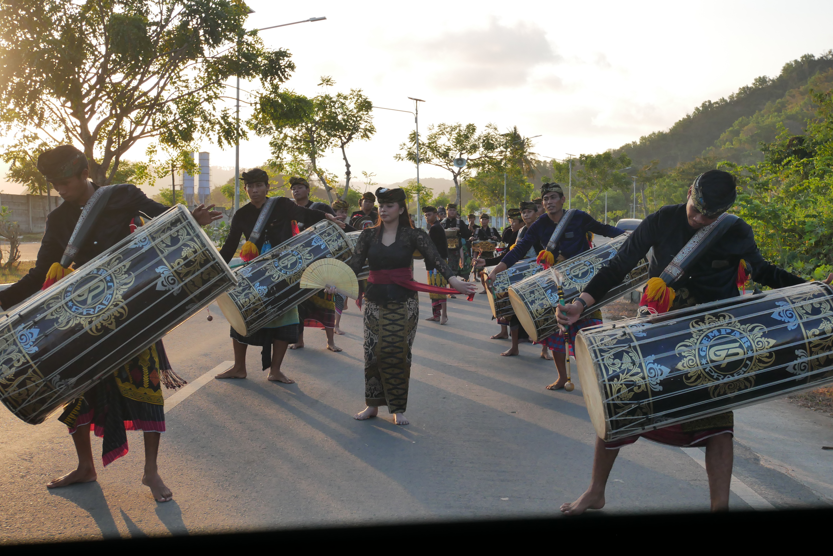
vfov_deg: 29.2
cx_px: 418
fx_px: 1064
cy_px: 250
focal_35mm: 46
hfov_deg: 42.7
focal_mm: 22
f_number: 4.8
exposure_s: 1/800
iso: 400
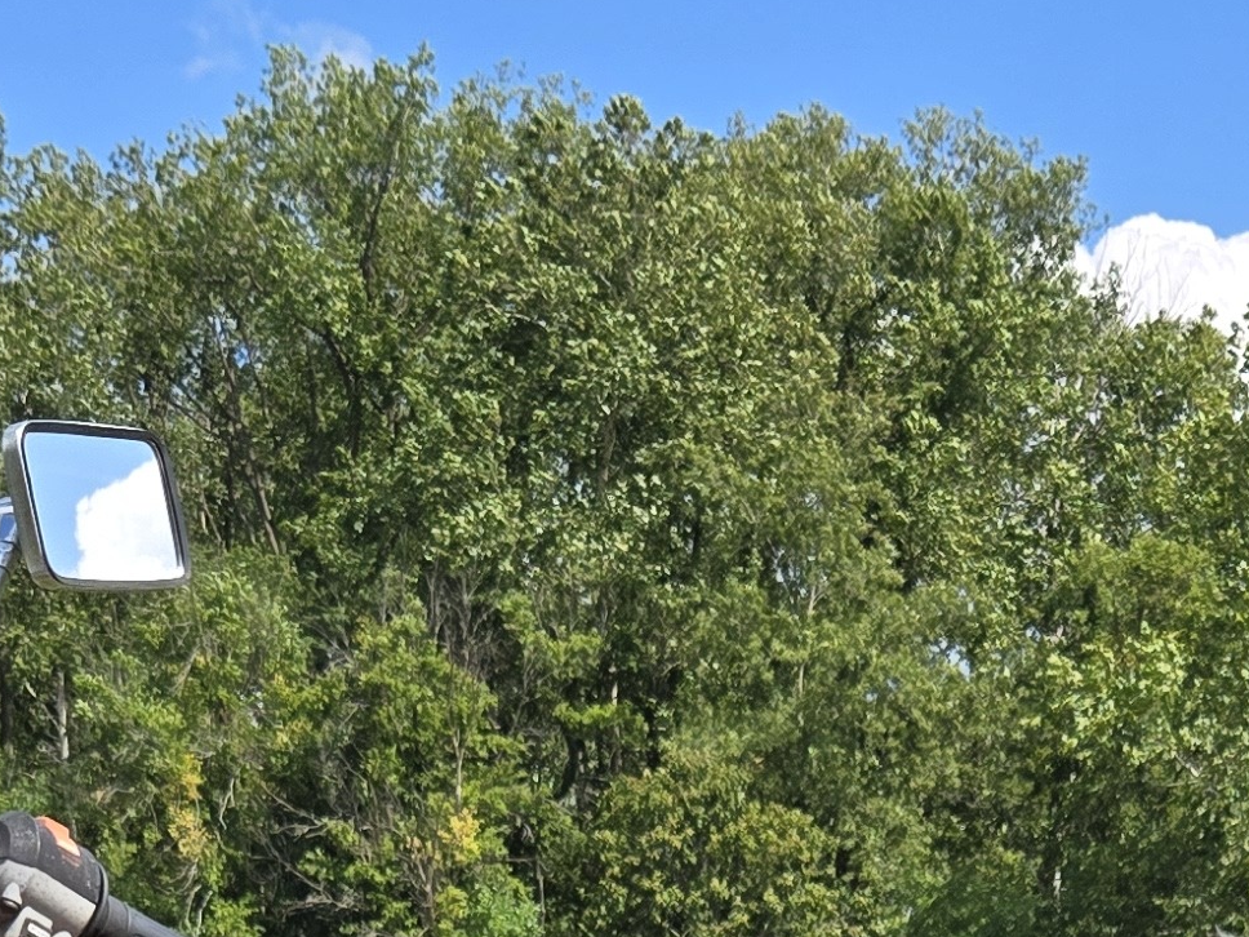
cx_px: 604
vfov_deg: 13.4
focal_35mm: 95
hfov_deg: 20.7
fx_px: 3428
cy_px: 1856
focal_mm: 5.4
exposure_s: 1/2921
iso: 64
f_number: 1.8
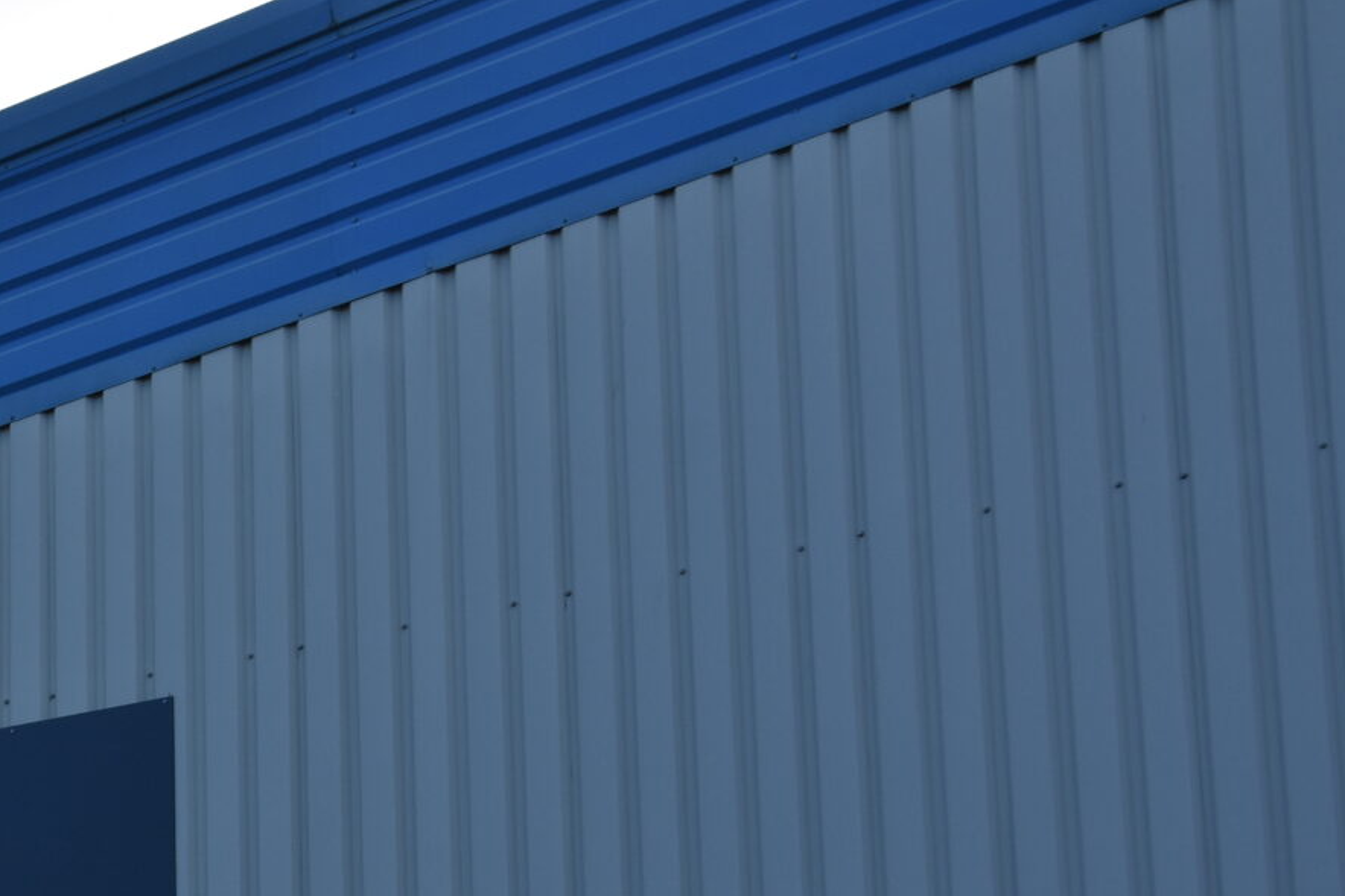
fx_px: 4261
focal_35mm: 114
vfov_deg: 11.9
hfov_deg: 17.5
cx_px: -50
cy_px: 911
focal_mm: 35
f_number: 8
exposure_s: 1/500
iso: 180
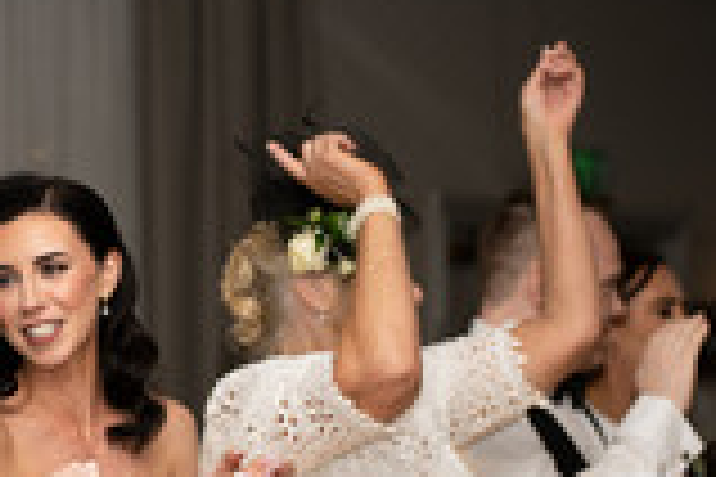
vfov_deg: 5.5
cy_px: 533
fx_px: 4992
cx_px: 90
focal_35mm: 251
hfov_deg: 8.2
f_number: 2.8
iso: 400
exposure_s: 1/200
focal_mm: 100
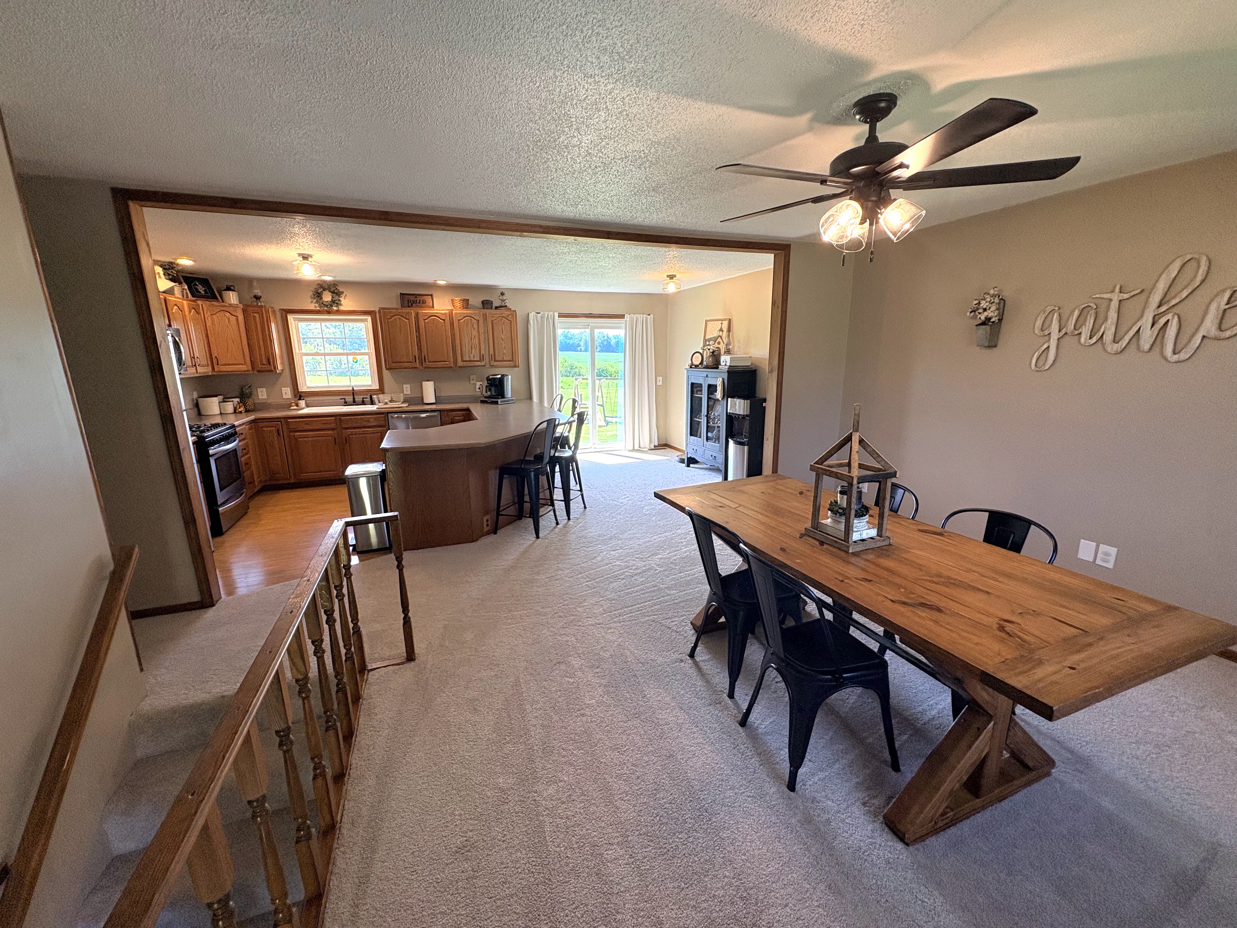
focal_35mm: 14
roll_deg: +1.1
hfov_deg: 102.1
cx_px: 618
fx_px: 500
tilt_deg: -11.5
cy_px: 464
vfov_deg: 85.7
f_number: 2.2
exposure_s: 1/120
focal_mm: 2.22
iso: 200
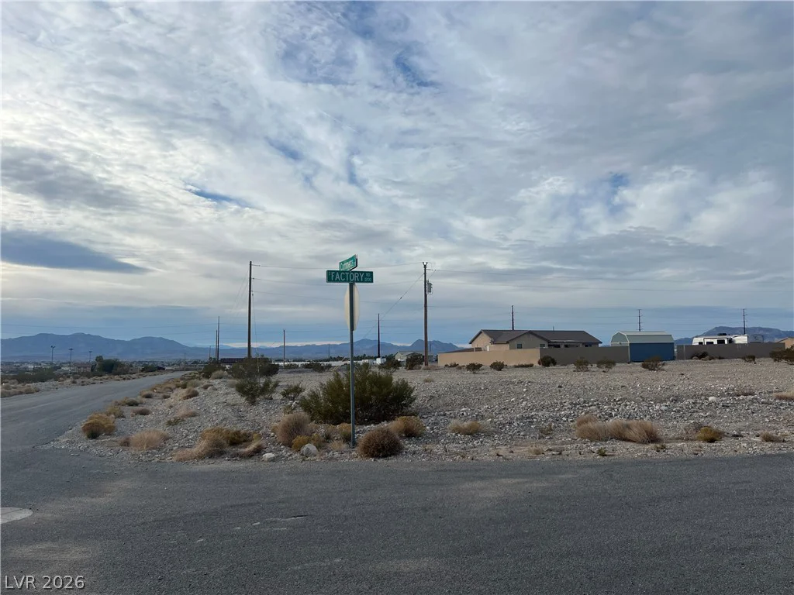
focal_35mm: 26
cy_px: 298
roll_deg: +0.2
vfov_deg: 53.1
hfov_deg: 67.3
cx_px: 397
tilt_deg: +4.9
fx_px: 596
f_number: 1.5
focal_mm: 5.7
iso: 50
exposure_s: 1/6211
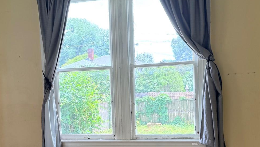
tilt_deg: -3.3
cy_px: 117
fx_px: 379
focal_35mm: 55
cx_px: 113
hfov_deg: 37.8
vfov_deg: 21.6
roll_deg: +2.0
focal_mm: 6.76
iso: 64
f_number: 1.78
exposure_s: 1/161
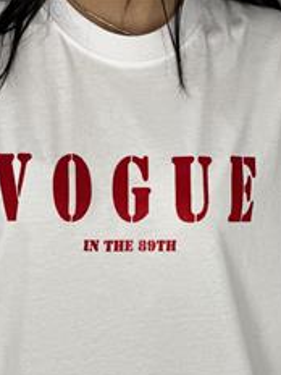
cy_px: 331
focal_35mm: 137
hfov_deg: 10.8
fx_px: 1483
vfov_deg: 14.3
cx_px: 115
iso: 125
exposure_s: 1/100
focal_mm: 9
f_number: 2.8
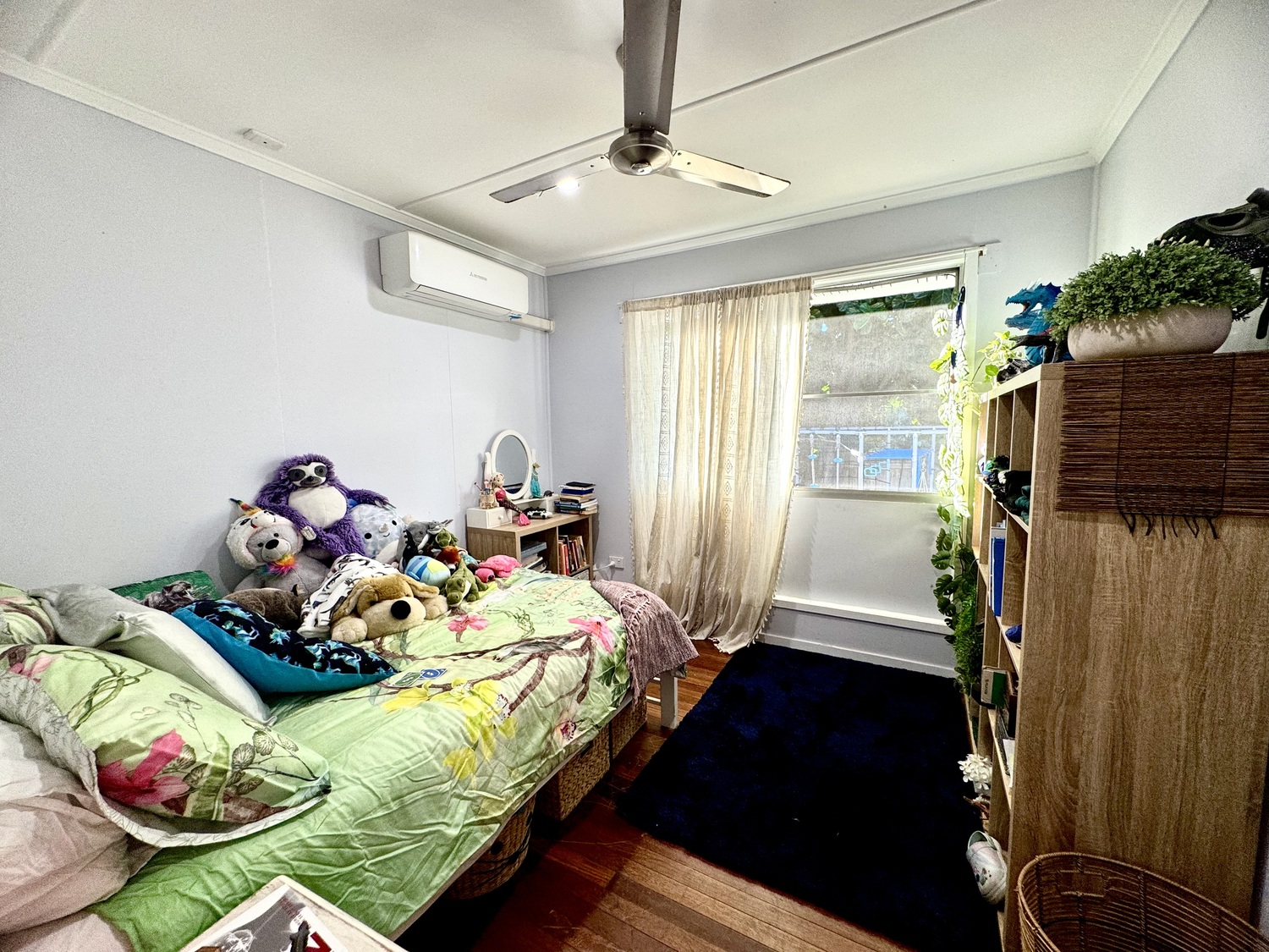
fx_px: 513
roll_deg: +0.1
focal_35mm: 14
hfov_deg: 102.1
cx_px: 634
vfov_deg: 85.7
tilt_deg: -4.7
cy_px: 476
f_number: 2.2
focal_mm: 2.22
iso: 80
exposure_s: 1/100
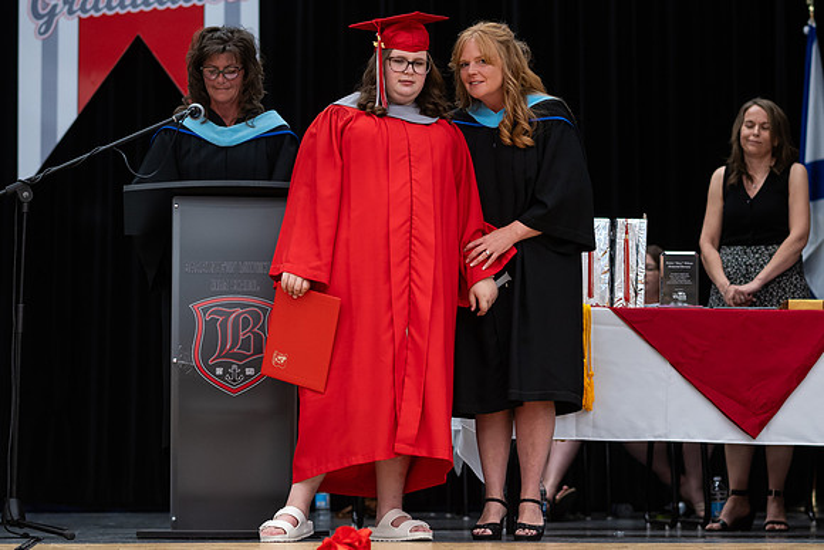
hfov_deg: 17.0
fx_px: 2755
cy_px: 238
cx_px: 412
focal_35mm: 120
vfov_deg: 11.4
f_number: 2.8
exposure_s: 1/200
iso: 1000
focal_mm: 85
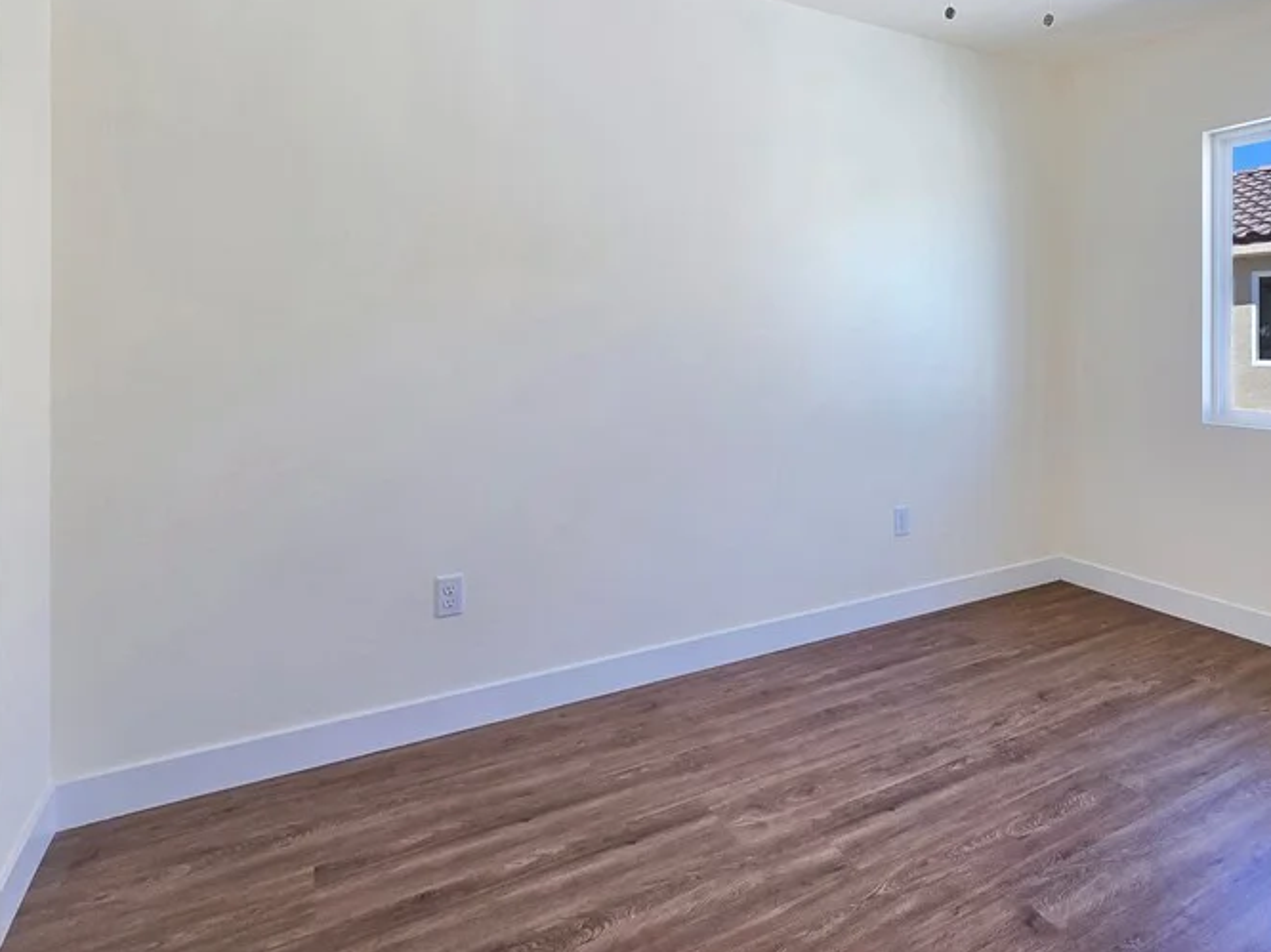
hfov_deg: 79.4
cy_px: 330
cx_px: 834
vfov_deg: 64.5
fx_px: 734
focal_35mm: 20
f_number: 2.2
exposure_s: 1/120
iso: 80
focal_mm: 2.2
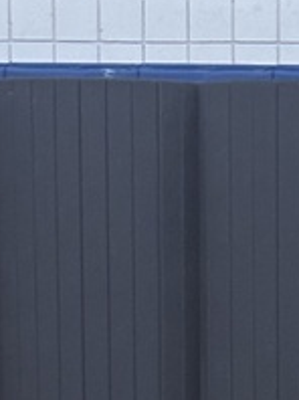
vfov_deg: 6.9
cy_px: 1006
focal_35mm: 269
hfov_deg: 5.5
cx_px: 436
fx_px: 3105
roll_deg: -0.9
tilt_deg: -15.7
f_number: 1.6
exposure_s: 1/60
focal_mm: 5.96
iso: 125
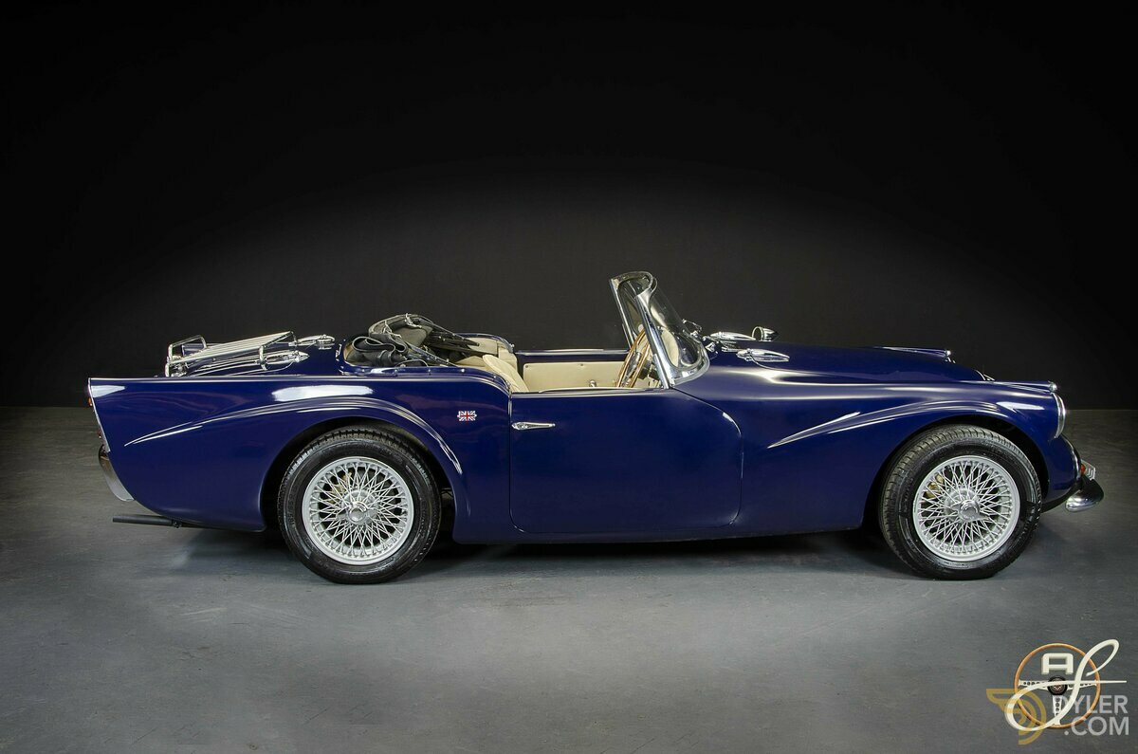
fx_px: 1136
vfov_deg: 36.7
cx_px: 569
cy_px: 377
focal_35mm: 36
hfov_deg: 53.2
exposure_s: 1.3
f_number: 13
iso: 200
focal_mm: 24
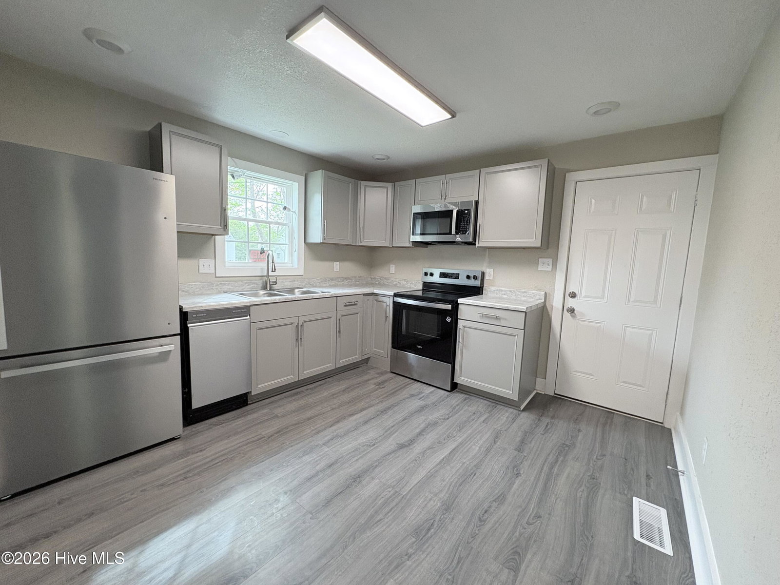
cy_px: 292
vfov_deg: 85.7
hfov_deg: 102.1
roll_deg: -1.7
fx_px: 315
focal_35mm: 14
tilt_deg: -5.7
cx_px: 390
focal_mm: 2.22
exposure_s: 1/121
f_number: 2.2
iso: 250
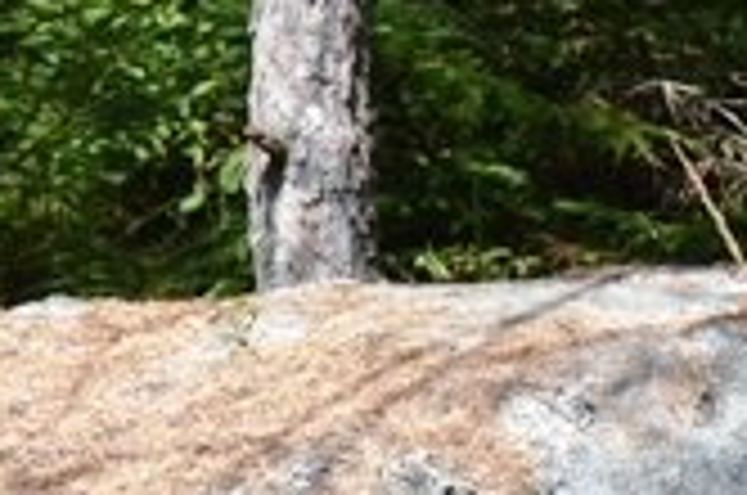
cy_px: -652
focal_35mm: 313
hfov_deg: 6.5
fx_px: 6482
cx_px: 954
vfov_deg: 4.3
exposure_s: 1/160
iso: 100
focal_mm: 30
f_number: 6.3
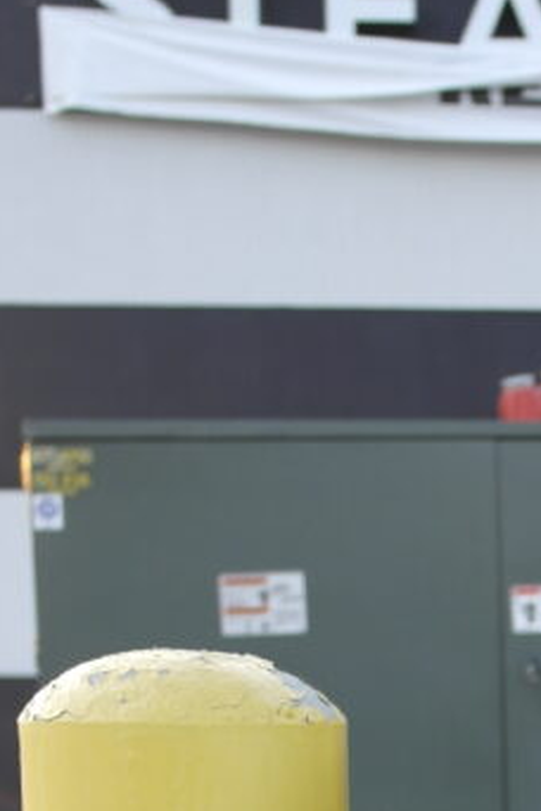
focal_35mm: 101
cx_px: 849
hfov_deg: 12.7
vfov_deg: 18.9
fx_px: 2277
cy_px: 1013
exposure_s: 1/80
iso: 100
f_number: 3.5
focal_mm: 20
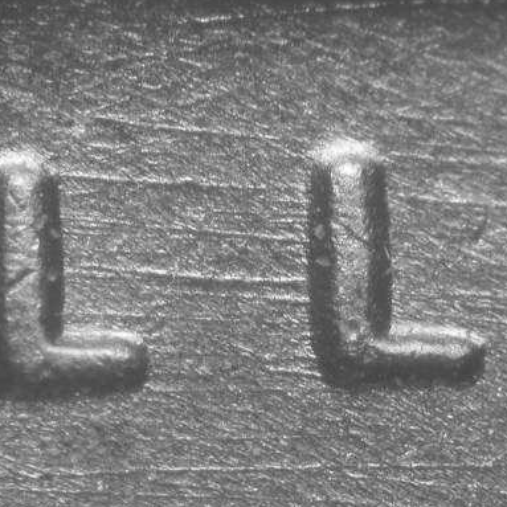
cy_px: 195
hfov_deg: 8.4
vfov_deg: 8.4
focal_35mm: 208
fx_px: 3447
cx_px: 335
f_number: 4.8
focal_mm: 29.3
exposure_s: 1/4
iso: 139
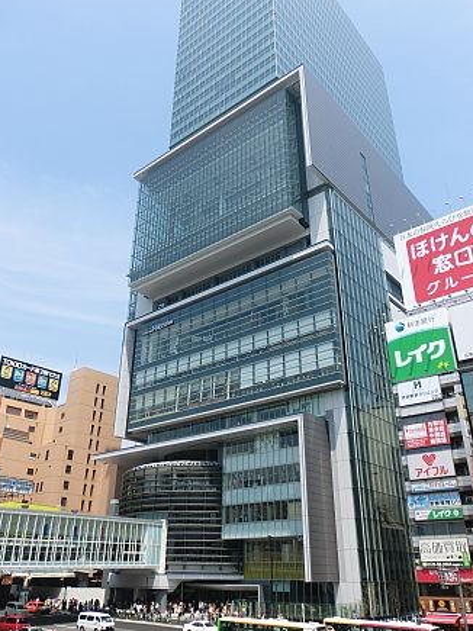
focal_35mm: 29
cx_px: 234
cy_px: 312
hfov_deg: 48.2
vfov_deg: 61.7
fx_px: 529
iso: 100
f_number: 8.8
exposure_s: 1/160
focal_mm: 5
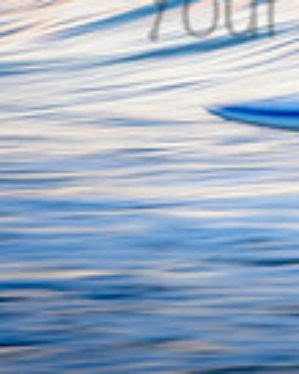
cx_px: 420
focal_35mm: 3001
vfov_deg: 0.6
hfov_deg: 0.5
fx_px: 33159
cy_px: -26
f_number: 14
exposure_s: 1/20
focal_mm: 500
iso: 100
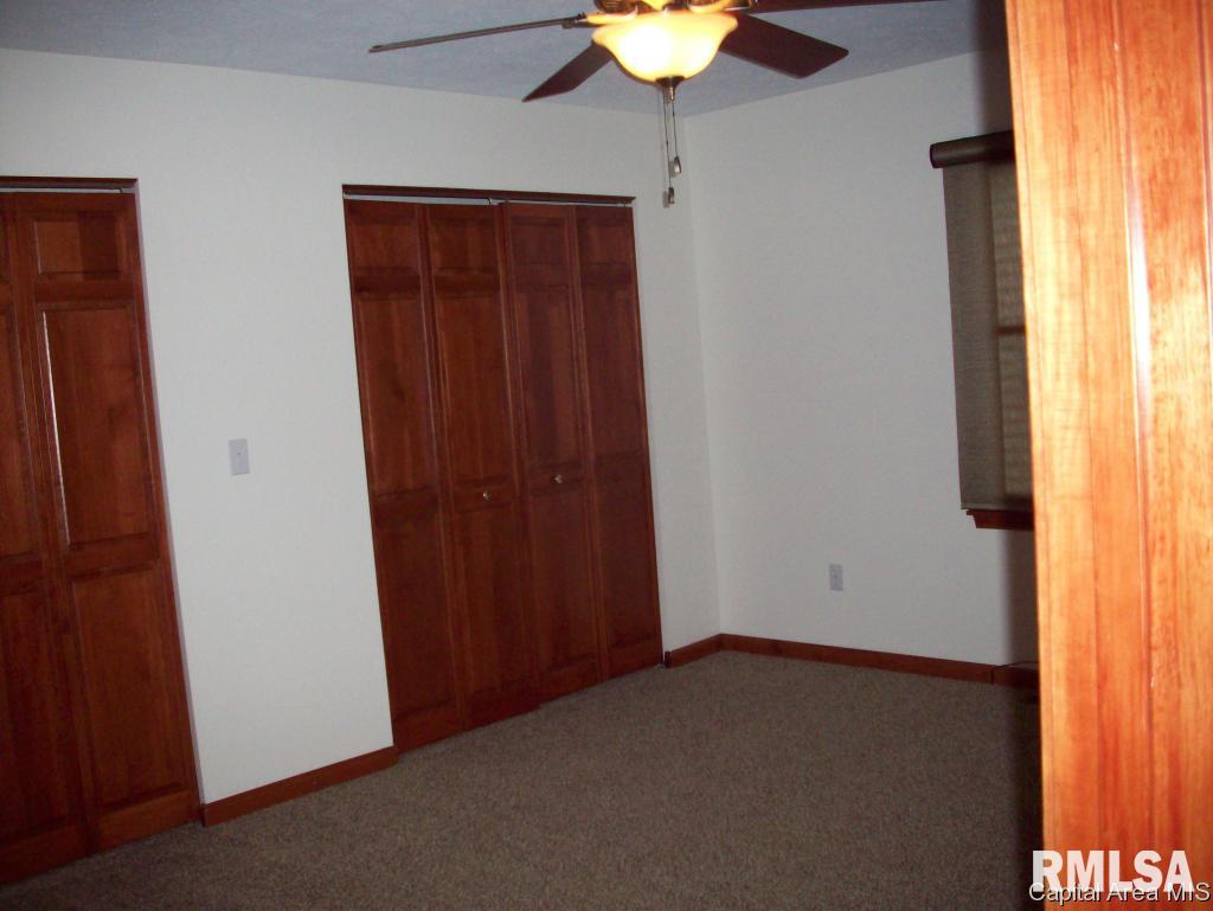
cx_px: 606
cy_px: 456
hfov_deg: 50.1
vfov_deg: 38.7
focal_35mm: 37
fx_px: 1297
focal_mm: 6.2
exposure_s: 1/45
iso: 160
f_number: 2.8
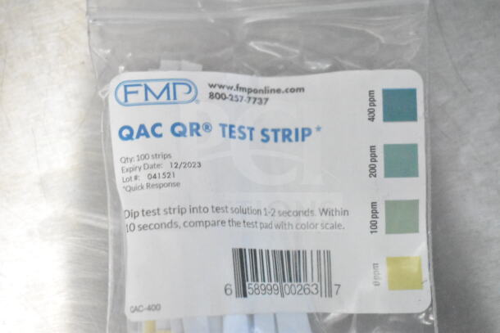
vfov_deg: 22.6
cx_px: 250
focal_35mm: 60
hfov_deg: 33.4
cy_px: 166
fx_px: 833
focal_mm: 40
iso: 25600
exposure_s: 1/40
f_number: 5
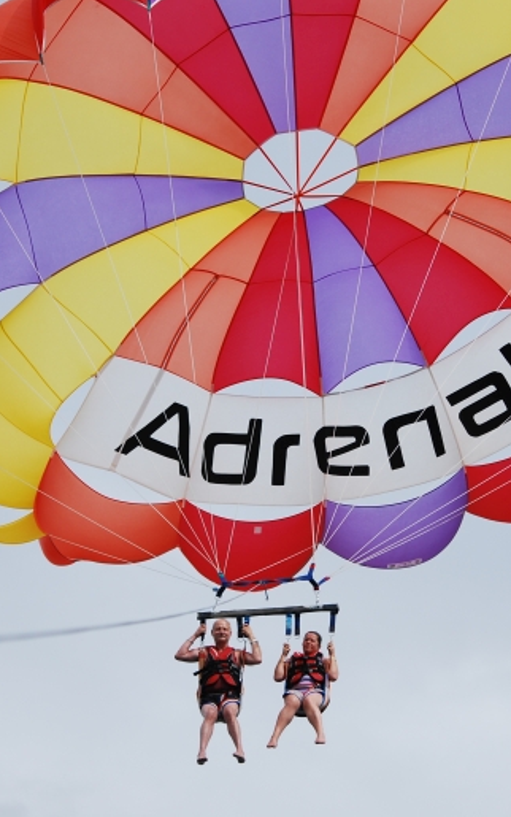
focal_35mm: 276
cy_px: 408
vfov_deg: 7.6
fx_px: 6148
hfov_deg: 4.8
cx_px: 302
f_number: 4.5
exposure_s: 1/1000
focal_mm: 120
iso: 140
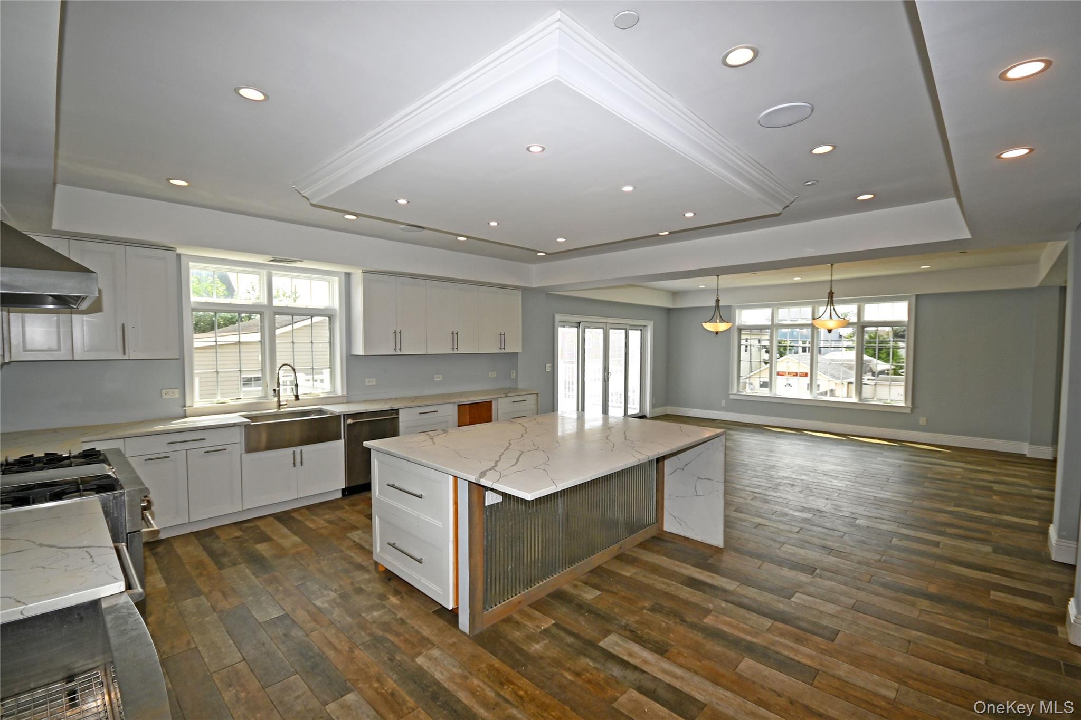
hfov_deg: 100.4
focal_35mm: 15
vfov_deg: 77.3
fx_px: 450
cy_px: 360
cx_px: 540
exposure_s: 1/160
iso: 100
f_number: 6.3
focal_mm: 10
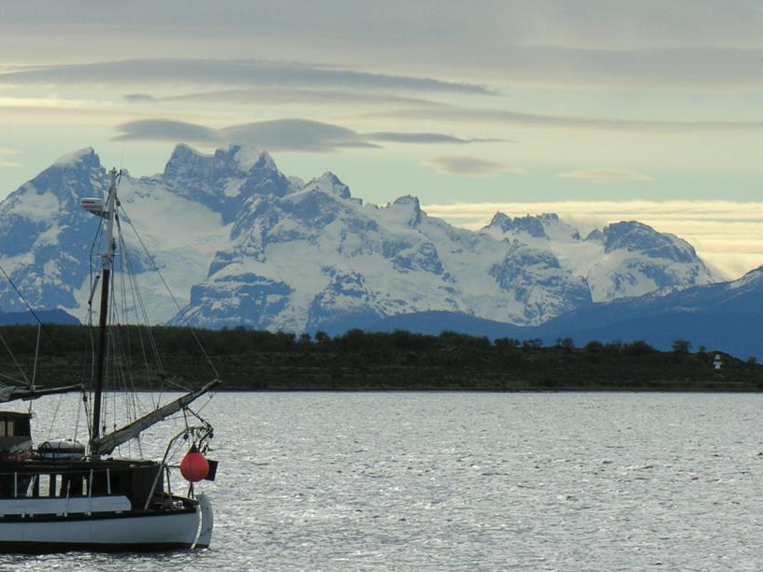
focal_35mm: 314
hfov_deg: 6.3
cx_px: 148
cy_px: 154
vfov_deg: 4.7
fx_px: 6921
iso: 50
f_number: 7.8
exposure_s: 1/198
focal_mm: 40
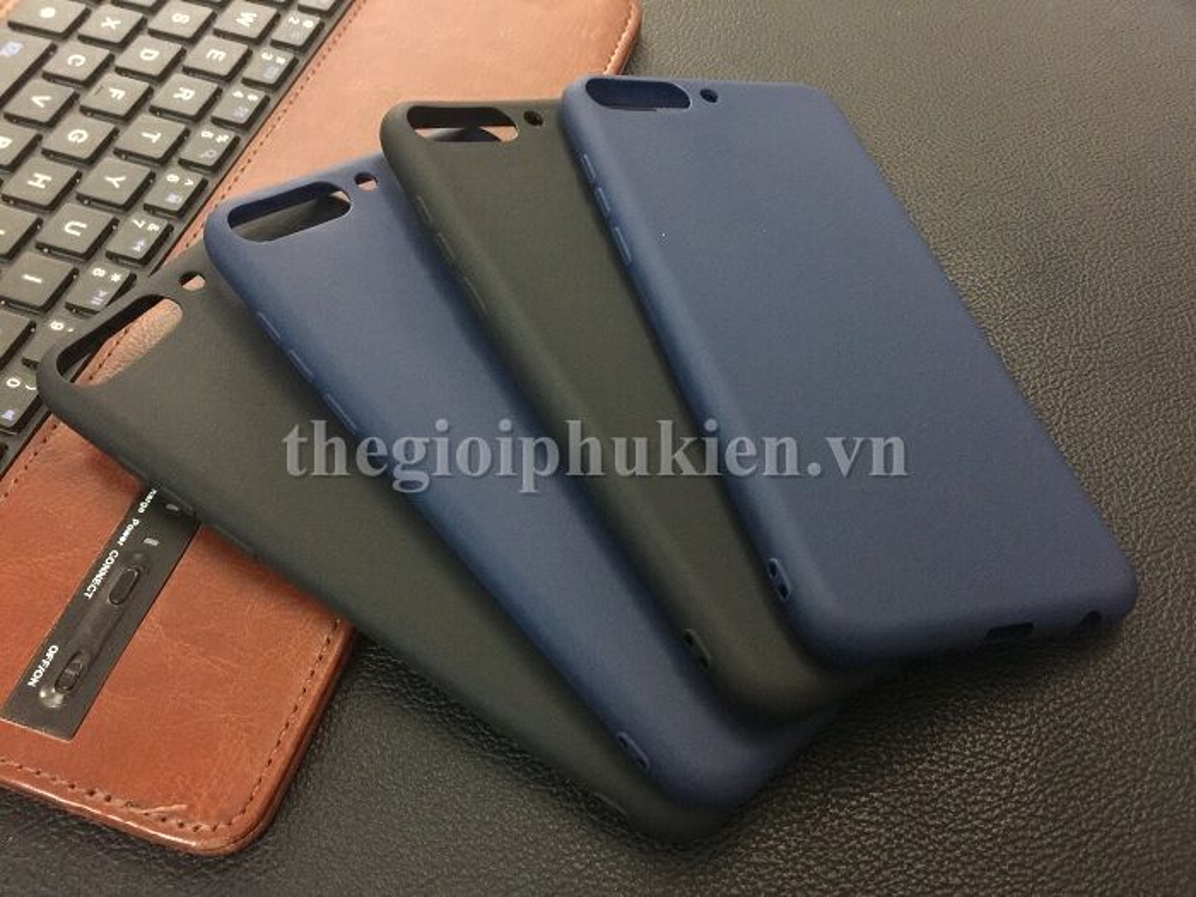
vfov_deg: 48.2
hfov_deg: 61.7
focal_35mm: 29
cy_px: 448
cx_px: 598
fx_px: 1002
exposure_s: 1/8
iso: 125
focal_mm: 4.15
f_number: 2.2
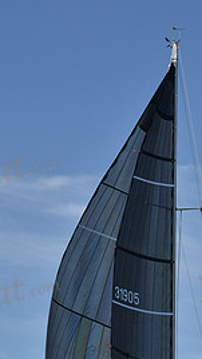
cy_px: 356
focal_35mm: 158
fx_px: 1507
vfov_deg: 13.4
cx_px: 129
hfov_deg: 7.7
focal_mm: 70
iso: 320
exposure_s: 1/800
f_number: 6.3
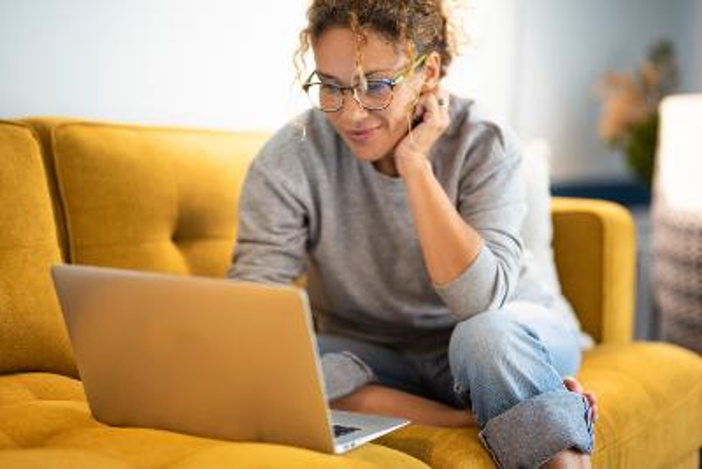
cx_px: 351
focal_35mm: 85
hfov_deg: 23.9
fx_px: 1658
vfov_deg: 16.1
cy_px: 234
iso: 800
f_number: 1.4
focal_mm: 85
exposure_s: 1/125
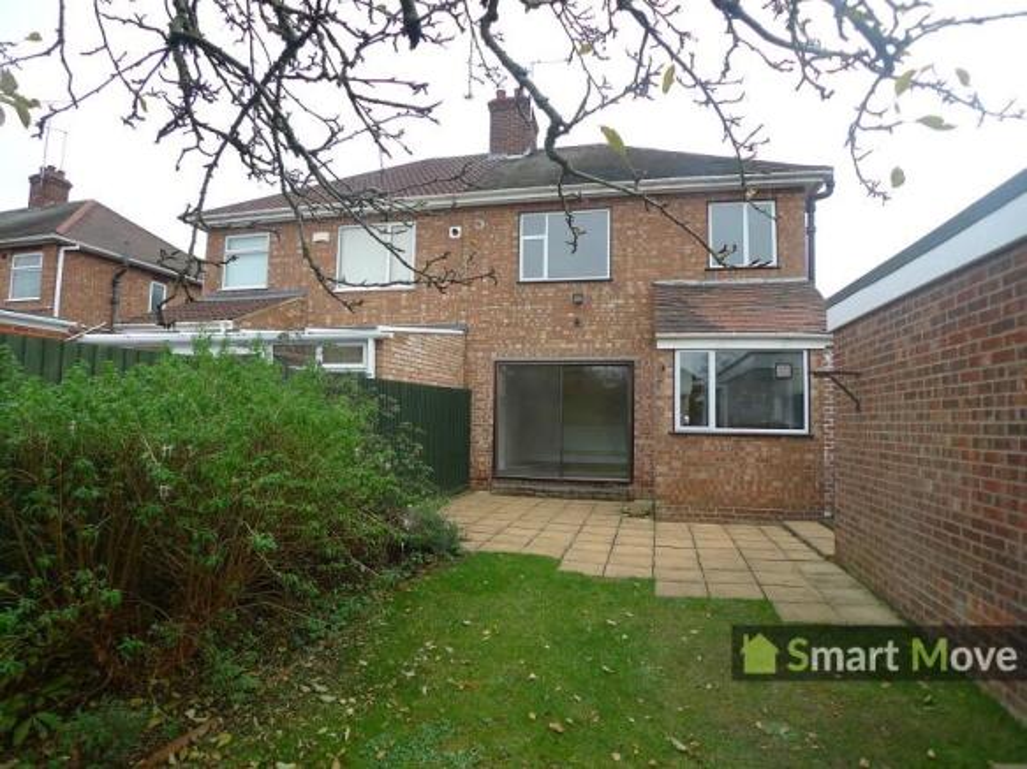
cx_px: 514
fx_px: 534
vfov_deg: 71.6
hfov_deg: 87.8
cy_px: 384
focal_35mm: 18
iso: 80
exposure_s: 1/200
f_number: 2.8
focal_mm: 3.9
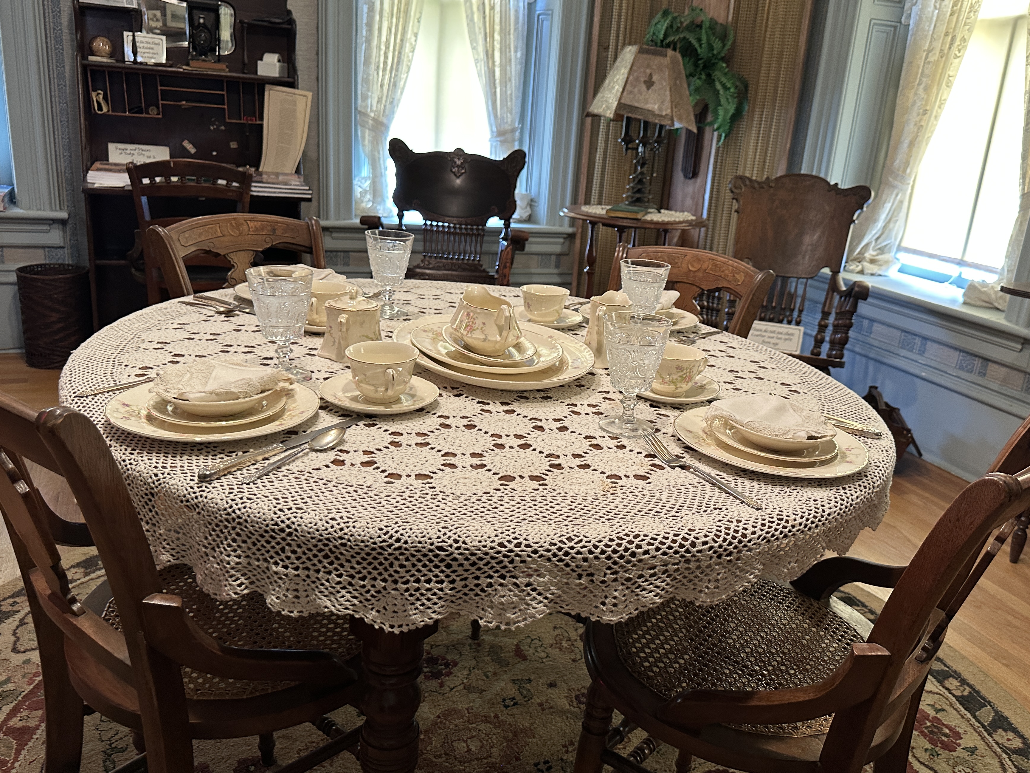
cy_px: 380
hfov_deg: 63.4
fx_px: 833
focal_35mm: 28
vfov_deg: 49.7
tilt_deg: -19.0
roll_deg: -5.0
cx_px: 543
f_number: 1.78
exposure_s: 1/60
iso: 320
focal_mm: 6.86
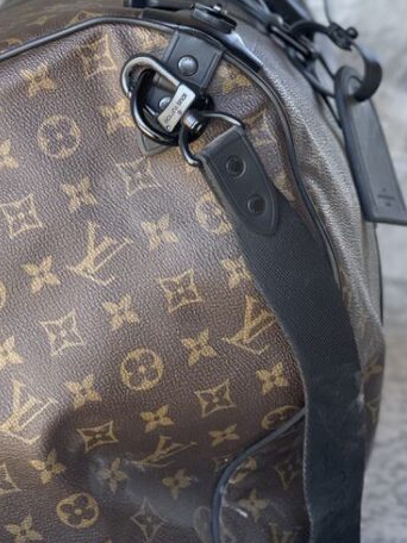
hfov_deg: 11.3
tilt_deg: -12.7
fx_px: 2054
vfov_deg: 15.0
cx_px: 44
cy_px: 215
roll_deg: -18.2
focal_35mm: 131
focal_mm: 7.5
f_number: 2.2
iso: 80
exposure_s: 1/121
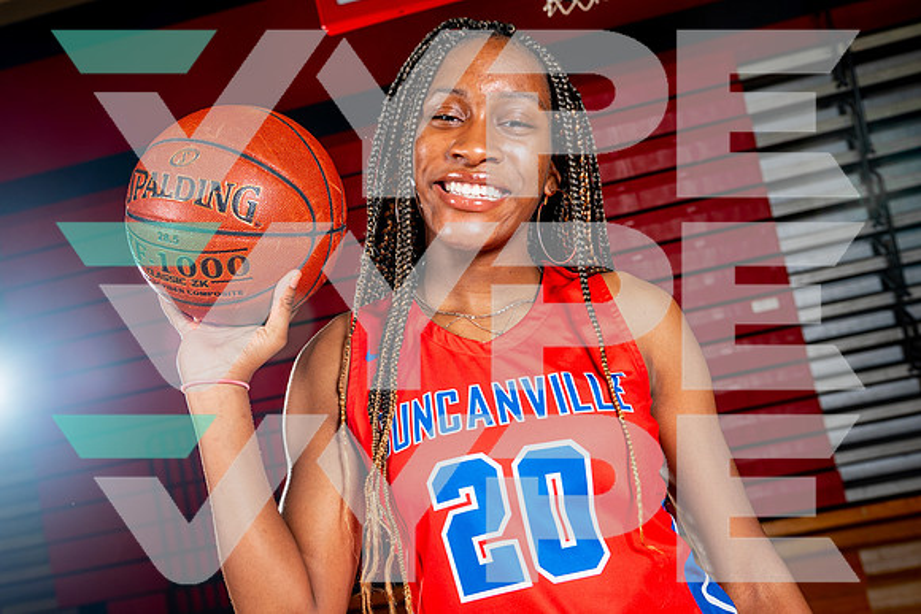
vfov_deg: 31.3
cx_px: 423
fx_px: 1096
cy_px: 289
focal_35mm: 43
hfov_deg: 45.5
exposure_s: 1/125
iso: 100
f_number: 5.6
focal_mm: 39
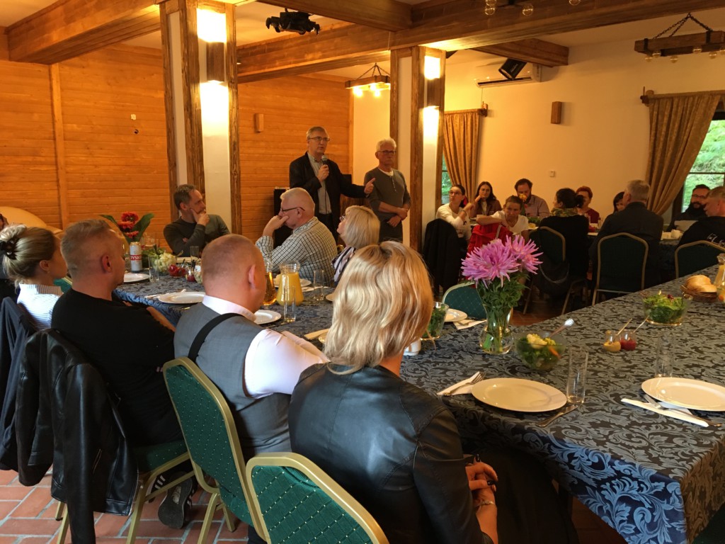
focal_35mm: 29
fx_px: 607
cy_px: 272
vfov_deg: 48.2
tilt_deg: -9.7
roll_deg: -0.5
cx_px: 362
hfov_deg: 61.7
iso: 250
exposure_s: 1/33
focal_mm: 4.15
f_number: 2.2
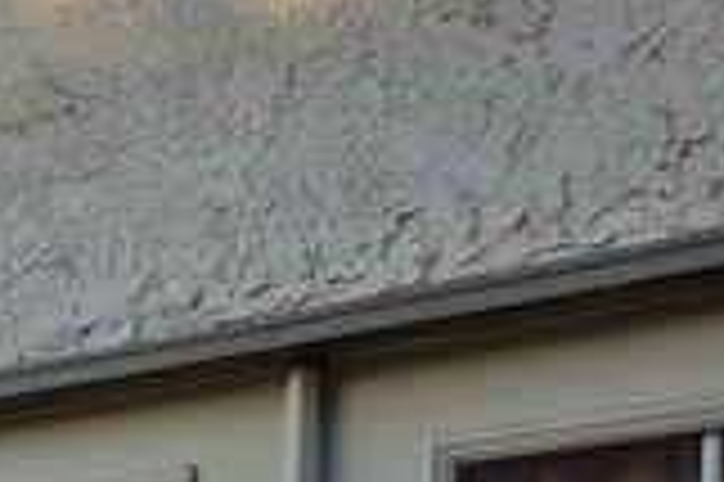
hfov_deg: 18.8
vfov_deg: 12.6
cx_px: -378
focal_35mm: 95
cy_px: 964
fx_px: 1909
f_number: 1.7
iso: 80
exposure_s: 1/1550
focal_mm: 6.3
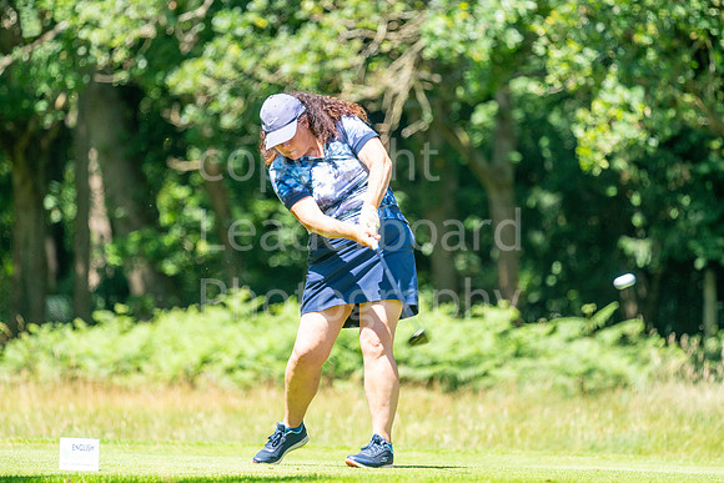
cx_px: 362
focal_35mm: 300
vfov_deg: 4.6
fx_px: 6034
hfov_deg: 6.9
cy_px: 242
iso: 320
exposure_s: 1/800
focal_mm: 300
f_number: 5
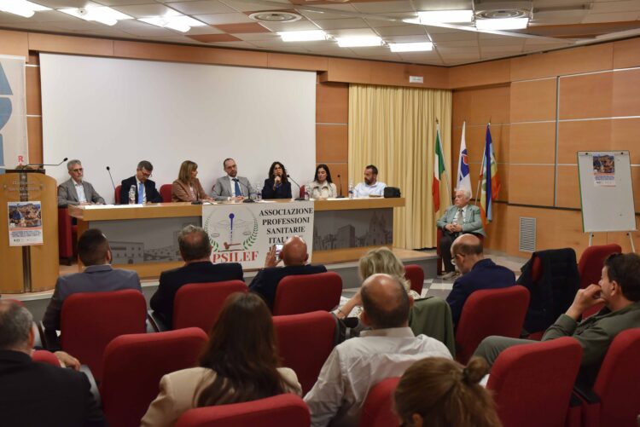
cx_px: 320
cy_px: 214
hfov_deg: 50.7
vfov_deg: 35.1
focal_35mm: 38
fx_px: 676
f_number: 5.6
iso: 1600
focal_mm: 38
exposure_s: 1/125
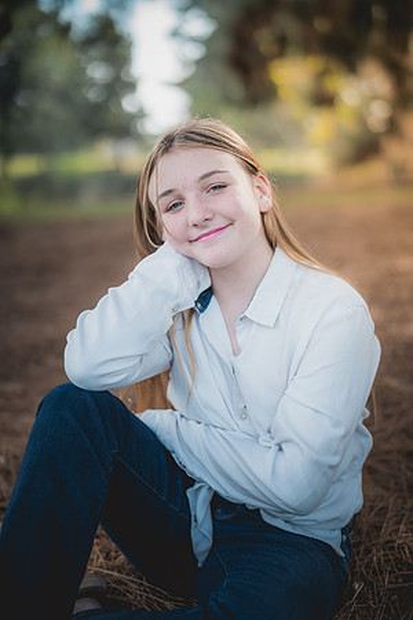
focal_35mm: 50
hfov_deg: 27.0
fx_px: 860
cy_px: 310
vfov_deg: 39.6
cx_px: 206
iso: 250
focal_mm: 50
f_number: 1.4
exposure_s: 1/2000
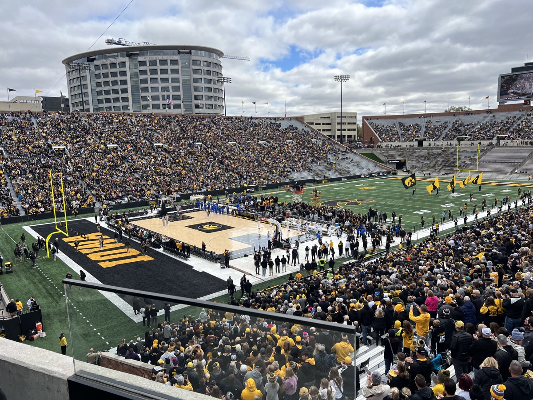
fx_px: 400
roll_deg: +1.3
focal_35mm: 26
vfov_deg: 53.1
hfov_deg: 67.3
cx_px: 266
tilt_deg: -9.3
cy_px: 200
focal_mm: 5.7
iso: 50
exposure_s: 1/2165
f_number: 1.5
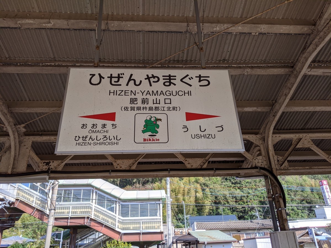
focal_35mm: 27
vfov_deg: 51.4
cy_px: 124
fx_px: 258
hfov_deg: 65.3
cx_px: 166
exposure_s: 1/1565
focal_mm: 4.44
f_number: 1.8
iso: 50
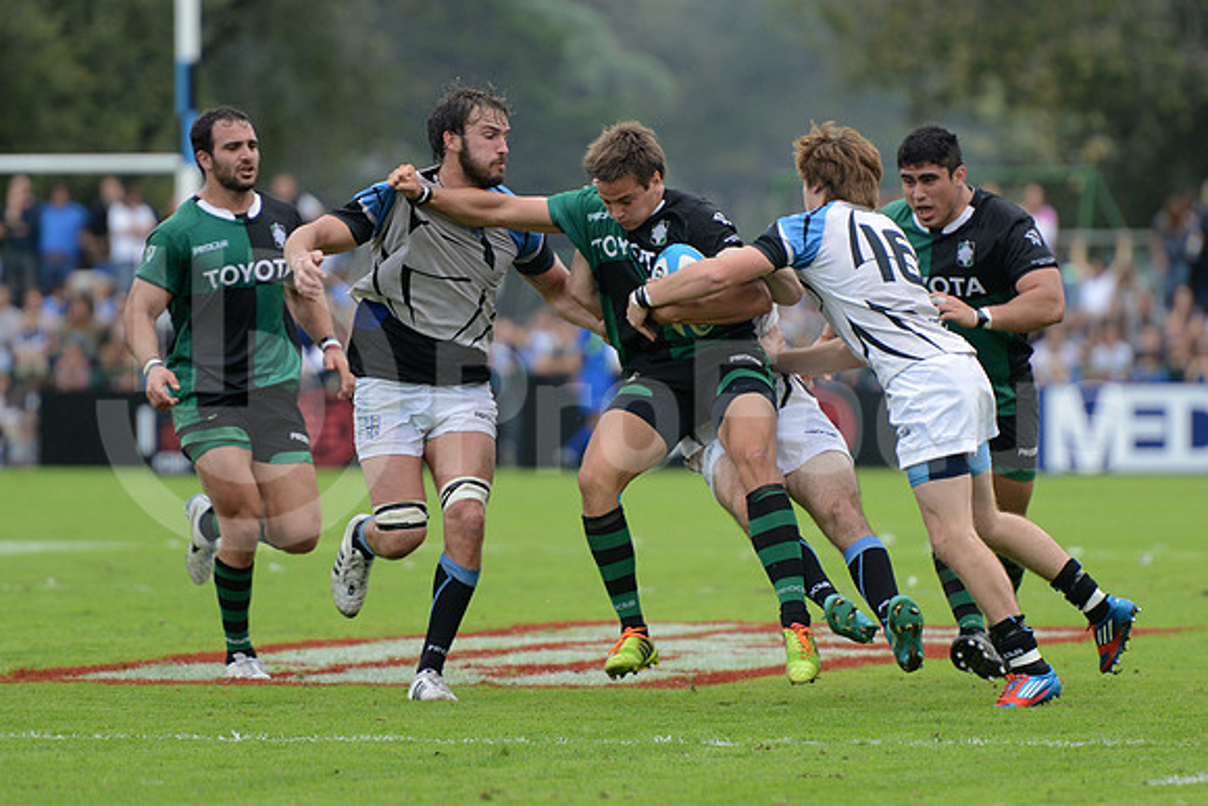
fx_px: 9062
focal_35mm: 270
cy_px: 403
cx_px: 604
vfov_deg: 5.1
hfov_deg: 7.6
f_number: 4
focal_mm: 270
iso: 800
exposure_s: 1/500
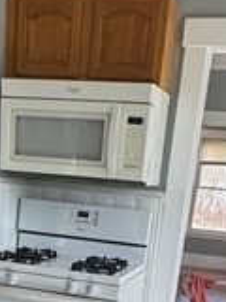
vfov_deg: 24.6
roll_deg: -5.0
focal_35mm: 67
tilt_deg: -21.0
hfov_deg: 21.8
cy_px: 410
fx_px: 583
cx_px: 72
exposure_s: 1/153
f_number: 2.2
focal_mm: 2.22
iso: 40
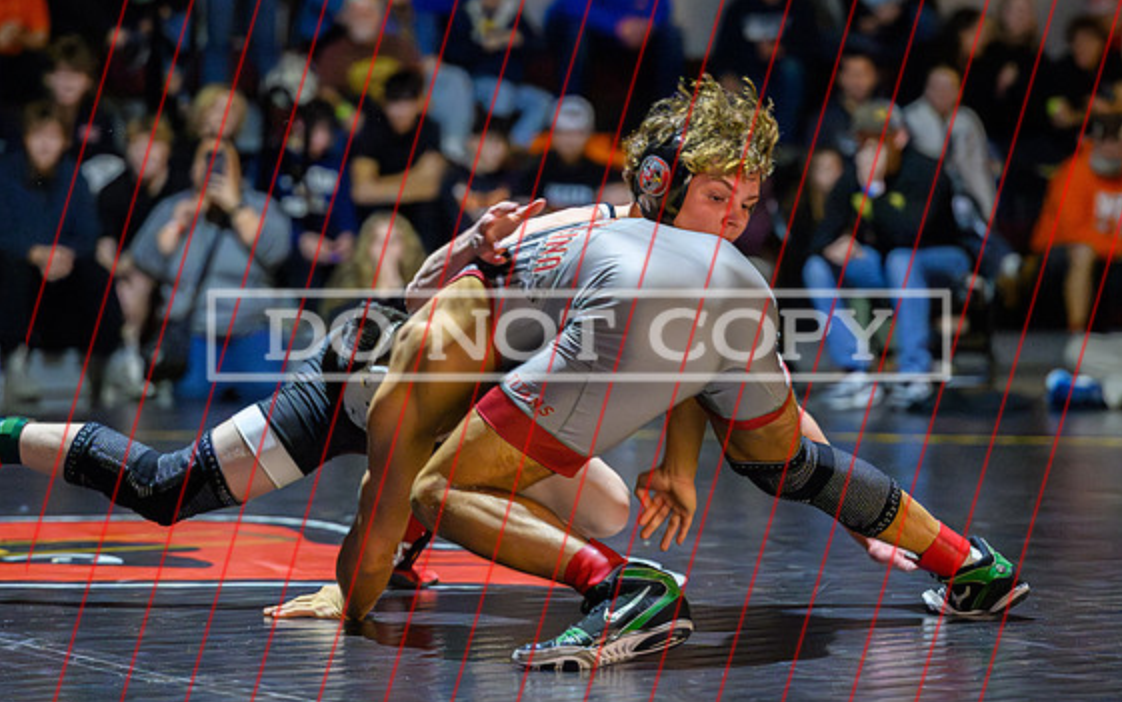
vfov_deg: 9.8
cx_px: 496
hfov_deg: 15.6
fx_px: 4099
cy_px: 292
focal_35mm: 134
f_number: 2.8
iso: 20000
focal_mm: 101
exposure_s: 1/640
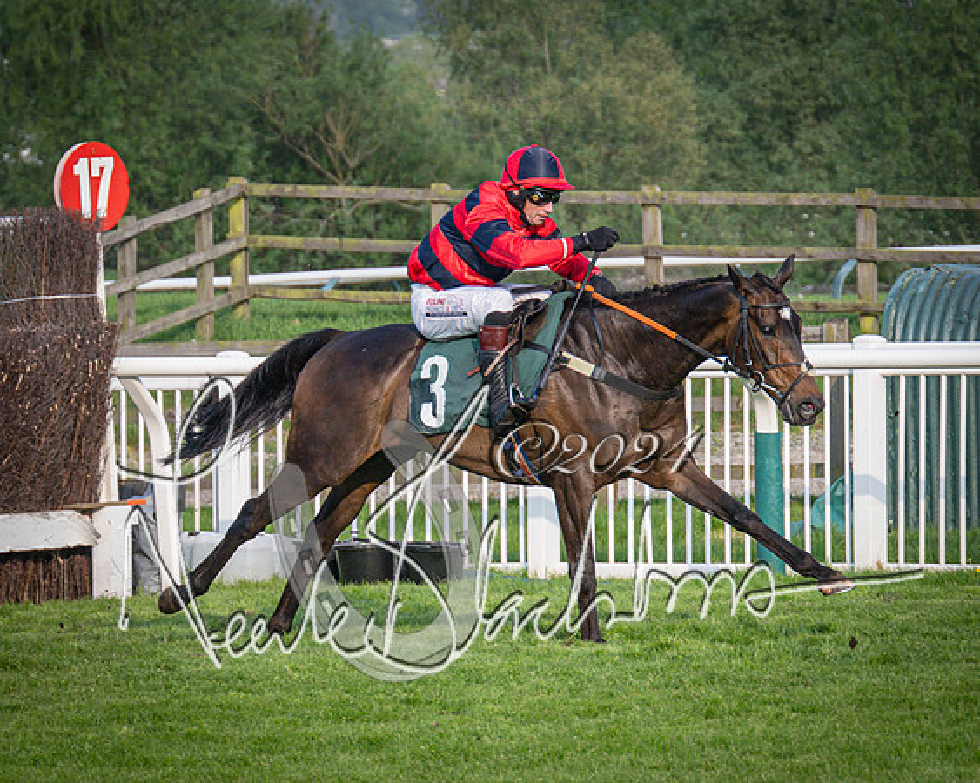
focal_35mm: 302
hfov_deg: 6.4
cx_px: 417
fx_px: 8744
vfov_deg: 5.1
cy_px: 386
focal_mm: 110
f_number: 4
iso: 400
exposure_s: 1/1600
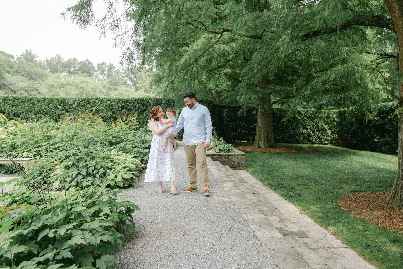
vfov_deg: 41.1
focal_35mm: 32
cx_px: 202
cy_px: 134
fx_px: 358
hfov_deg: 58.7
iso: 320
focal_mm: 32
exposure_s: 1/200
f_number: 5.6
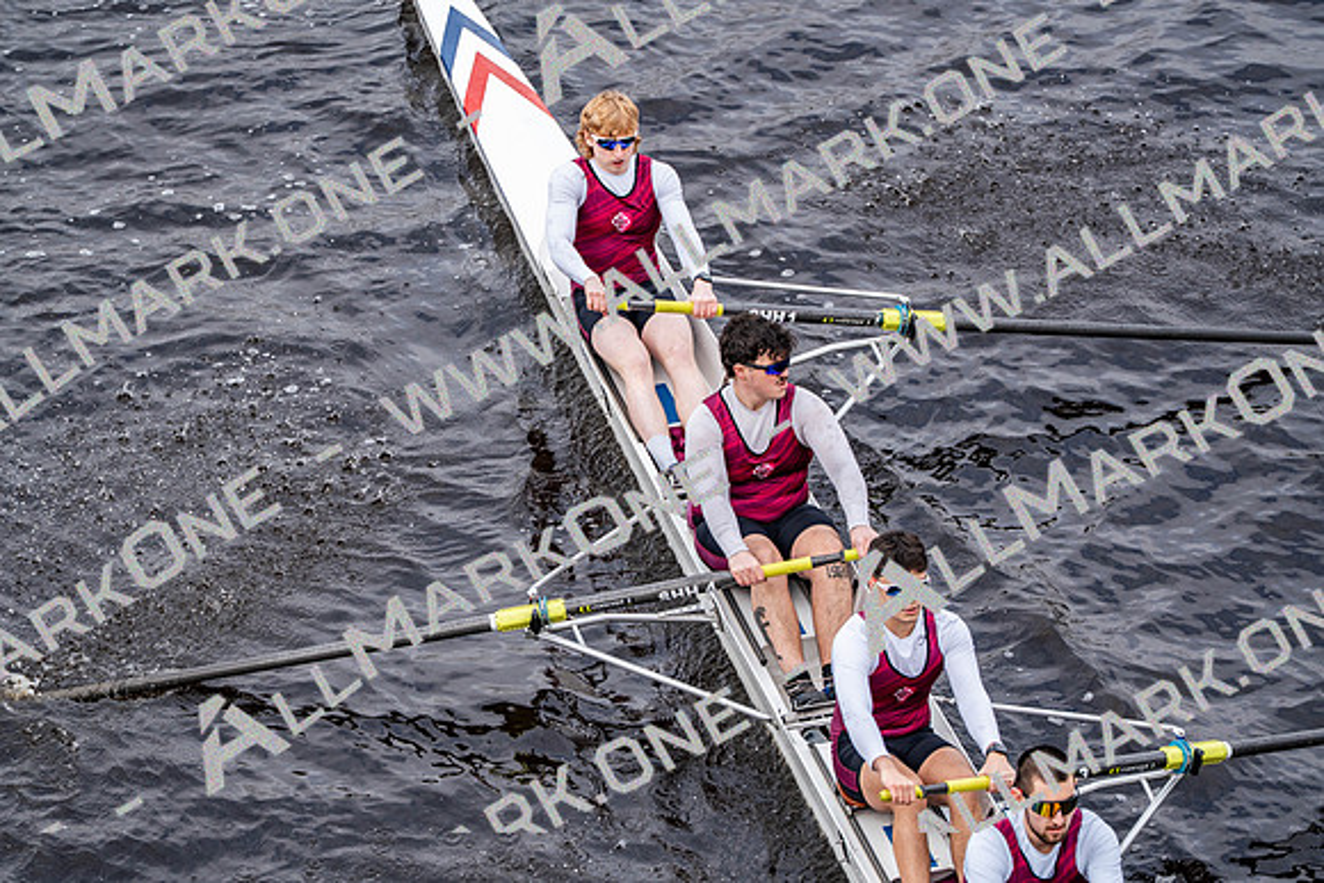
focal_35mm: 200
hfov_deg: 10.3
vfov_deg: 6.9
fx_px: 7357
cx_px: 662
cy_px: 442
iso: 400
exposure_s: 1/2000
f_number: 2.8
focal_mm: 200
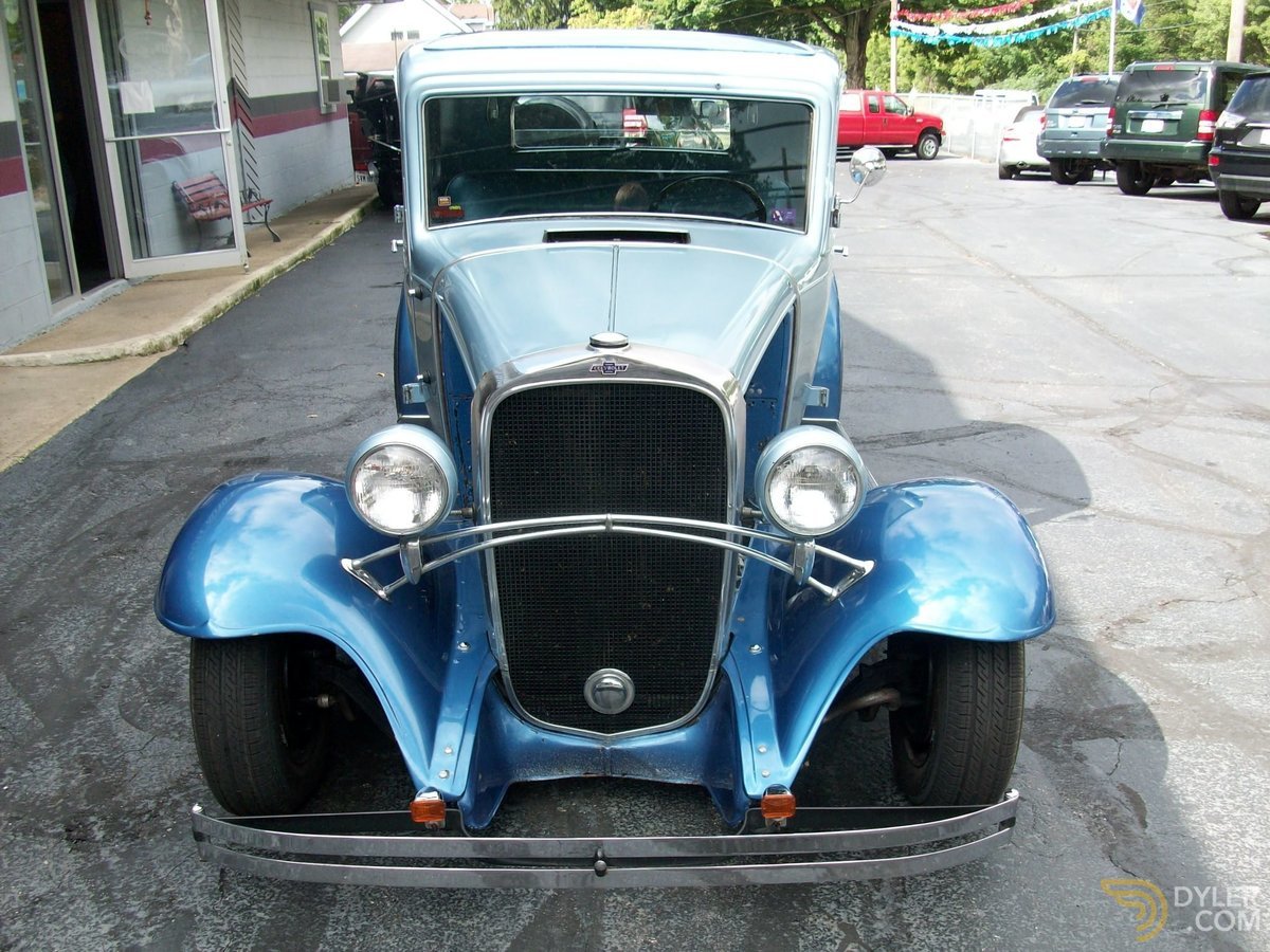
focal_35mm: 34
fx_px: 1247
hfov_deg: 54.0
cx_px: 635
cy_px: 476
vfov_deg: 41.8
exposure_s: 1/288
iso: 64
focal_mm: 5.7
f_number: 2.8
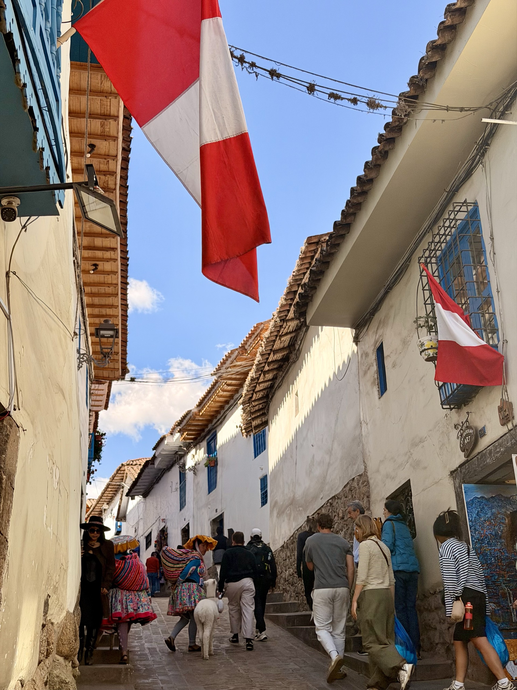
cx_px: 258
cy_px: 345
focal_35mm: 48
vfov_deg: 39.7
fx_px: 956
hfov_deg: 30.3
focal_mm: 6.76
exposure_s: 1/1754
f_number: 1.78
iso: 64
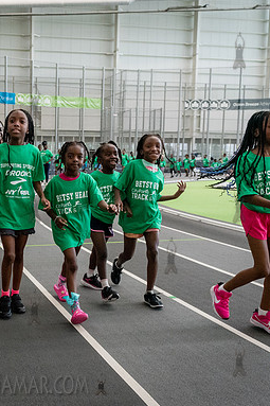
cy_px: 207
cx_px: 7
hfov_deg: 29.9
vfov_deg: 46.4
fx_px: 473
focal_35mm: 42
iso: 6400
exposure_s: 1/640
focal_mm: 24
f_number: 4
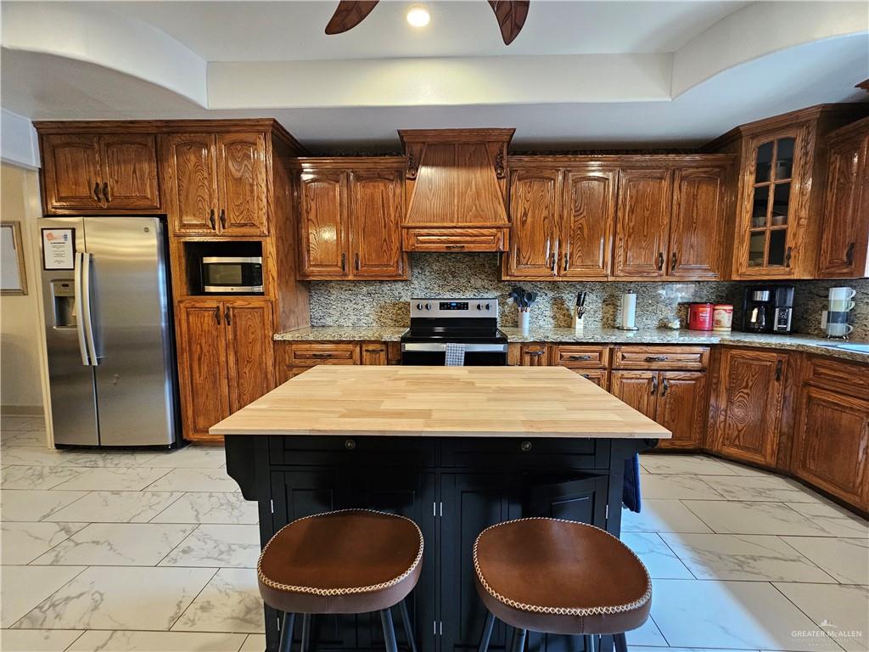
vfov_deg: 89.9
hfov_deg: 106.2
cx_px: 434
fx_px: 326
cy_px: 326
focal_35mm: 13
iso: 320
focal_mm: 2.2
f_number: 2.2
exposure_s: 1/30
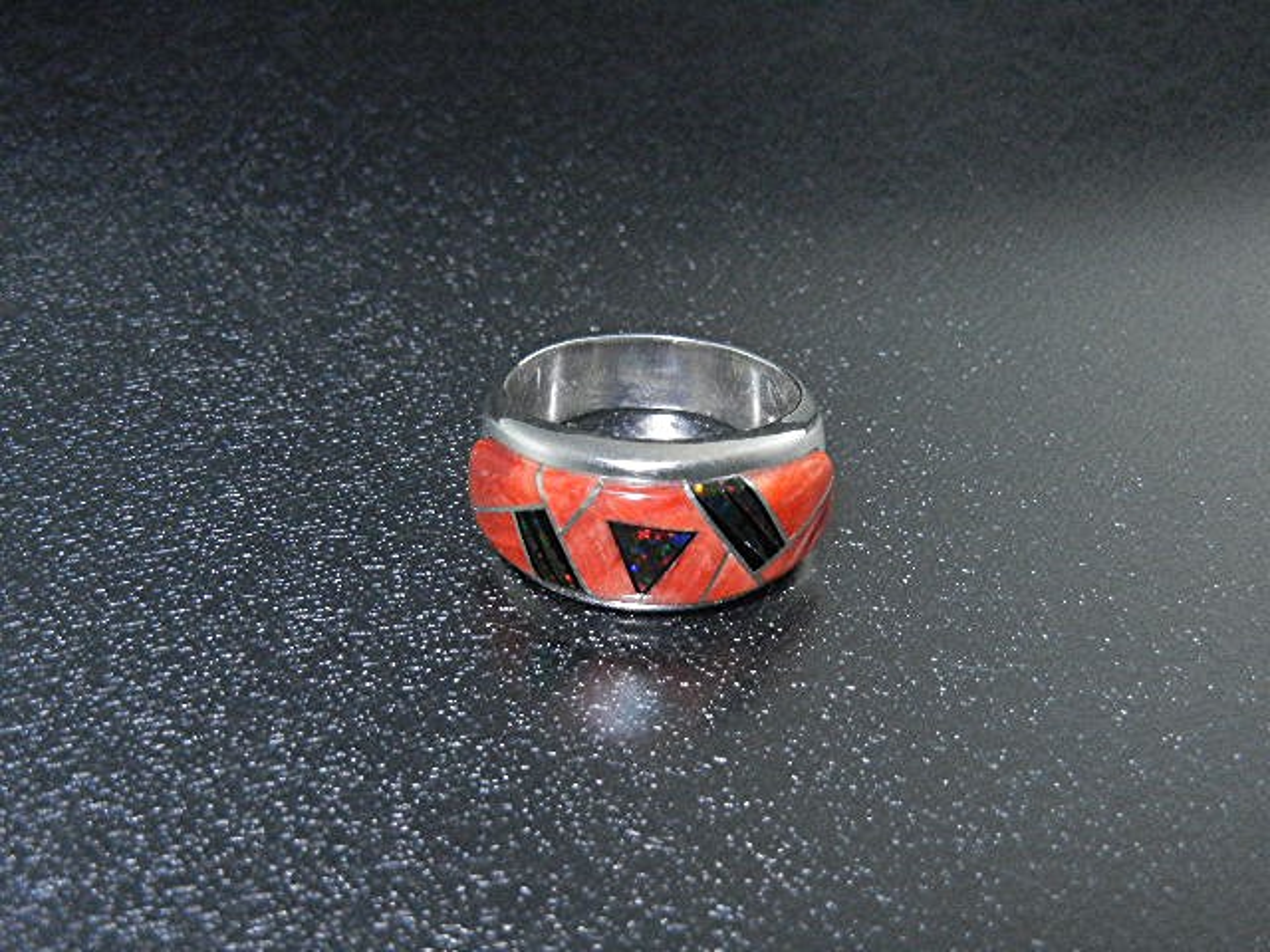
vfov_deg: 28.0
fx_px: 1908
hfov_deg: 36.8
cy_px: 476
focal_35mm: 52
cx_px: 635
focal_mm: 9.3
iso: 800
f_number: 7.8
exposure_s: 1/30
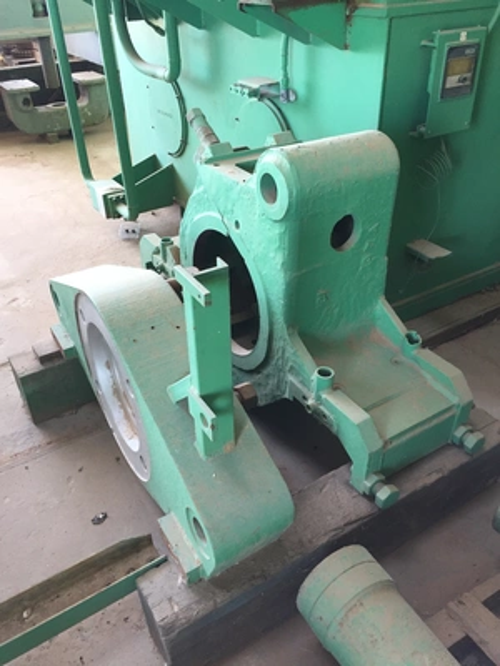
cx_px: 250
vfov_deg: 61.7
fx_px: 559
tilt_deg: -33.7
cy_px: 333
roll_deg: +2.4
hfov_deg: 48.2
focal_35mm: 29
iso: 40
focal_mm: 4.15
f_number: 2.2
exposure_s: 1/30
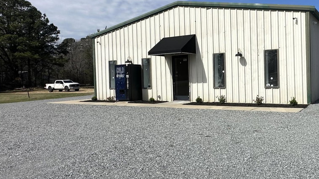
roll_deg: +1.2
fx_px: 271
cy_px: 81
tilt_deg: +2.8
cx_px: 248
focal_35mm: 32
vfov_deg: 36.6
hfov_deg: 57.2
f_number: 2.2
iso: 50
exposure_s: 1/4651
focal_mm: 2.22
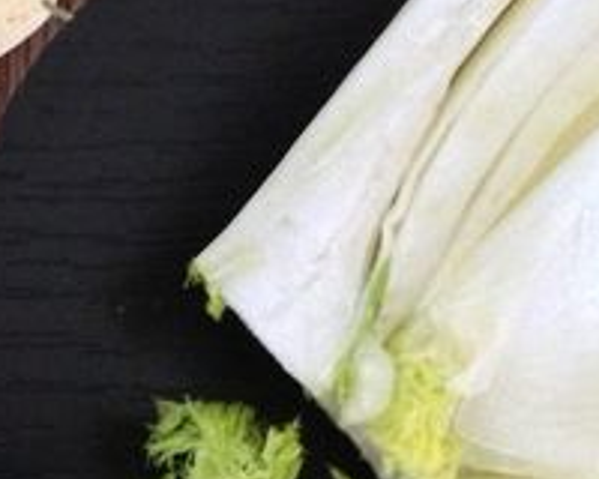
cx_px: -358
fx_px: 1915
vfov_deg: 14.0
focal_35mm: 108
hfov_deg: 16.0
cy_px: -45
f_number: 2.4
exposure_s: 1/15
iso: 800
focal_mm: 4.13
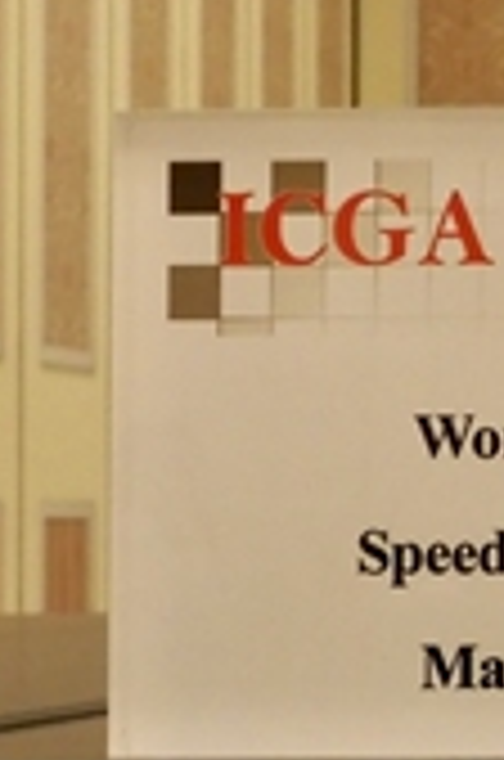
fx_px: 3901
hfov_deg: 7.1
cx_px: 1094
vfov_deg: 11.1
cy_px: 351
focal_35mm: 185
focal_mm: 8.9
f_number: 4
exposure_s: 1/25
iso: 400
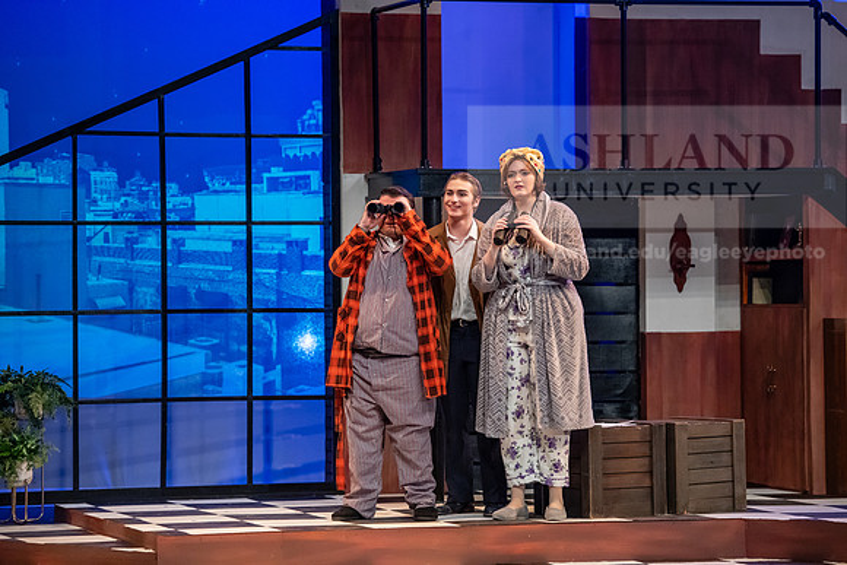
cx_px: 424
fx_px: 3177
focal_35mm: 135
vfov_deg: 10.2
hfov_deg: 15.2
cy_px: 282
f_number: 3.2
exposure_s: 1/200
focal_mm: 135
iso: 3200
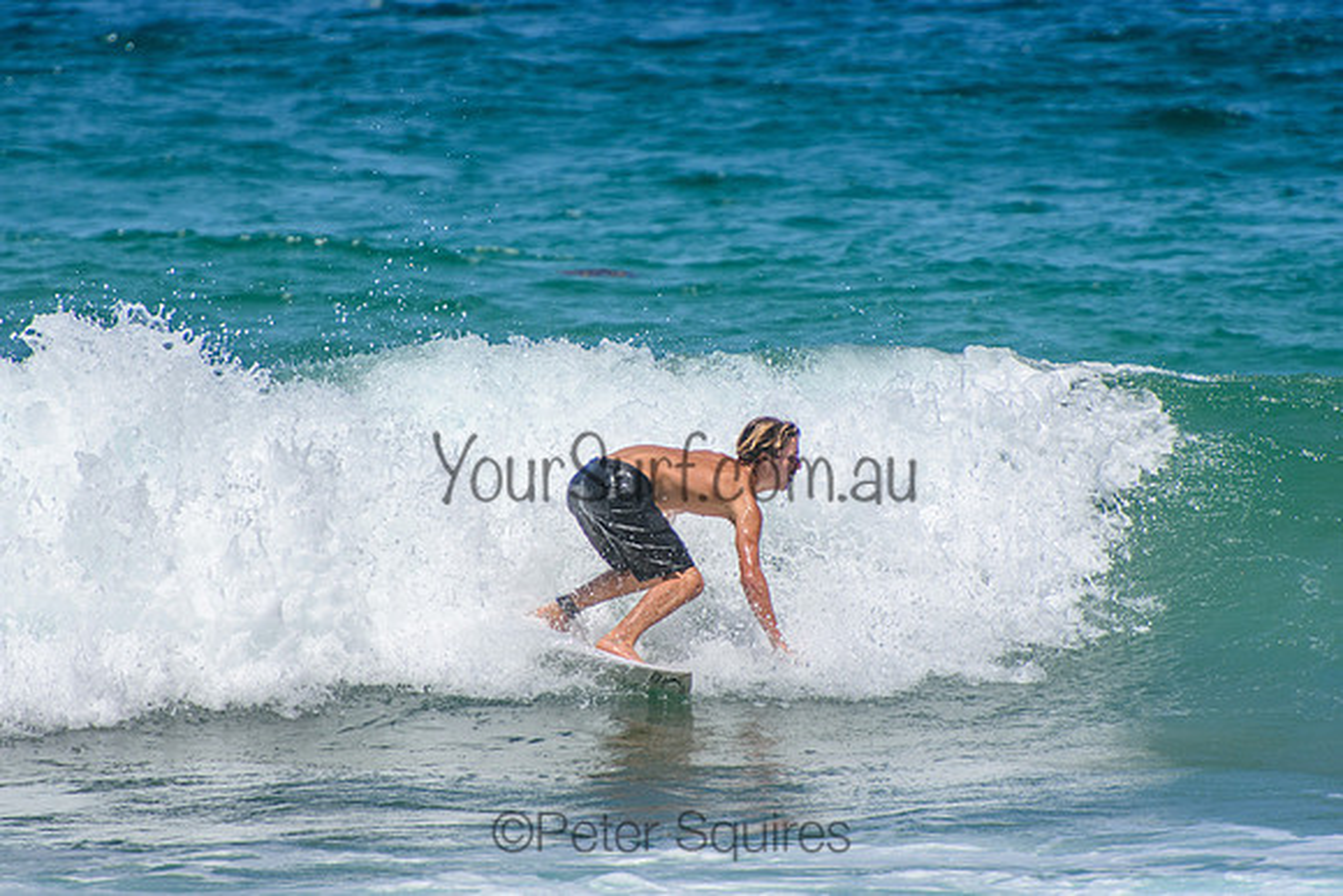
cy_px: 448
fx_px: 22388
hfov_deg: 3.4
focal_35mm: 600
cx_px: 672
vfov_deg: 2.3
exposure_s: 1/2000
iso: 220
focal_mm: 400
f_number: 5.6
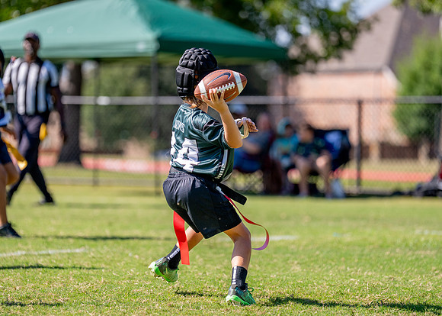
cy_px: 143
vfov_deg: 7.6
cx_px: 211
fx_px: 2361
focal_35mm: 188
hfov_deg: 10.7
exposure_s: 1/3200
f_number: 2.8
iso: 250
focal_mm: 159
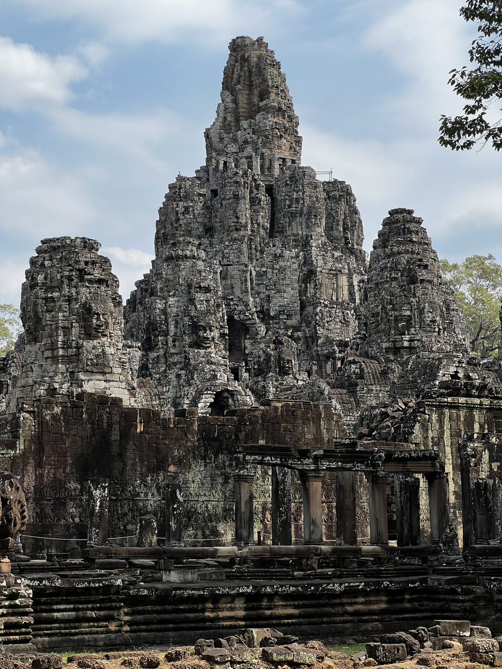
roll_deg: +1.1
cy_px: 334
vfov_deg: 25.3
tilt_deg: +9.4
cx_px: 251
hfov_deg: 19.1
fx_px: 1489
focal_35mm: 77
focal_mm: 9
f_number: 2.8
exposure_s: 1/809
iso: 32
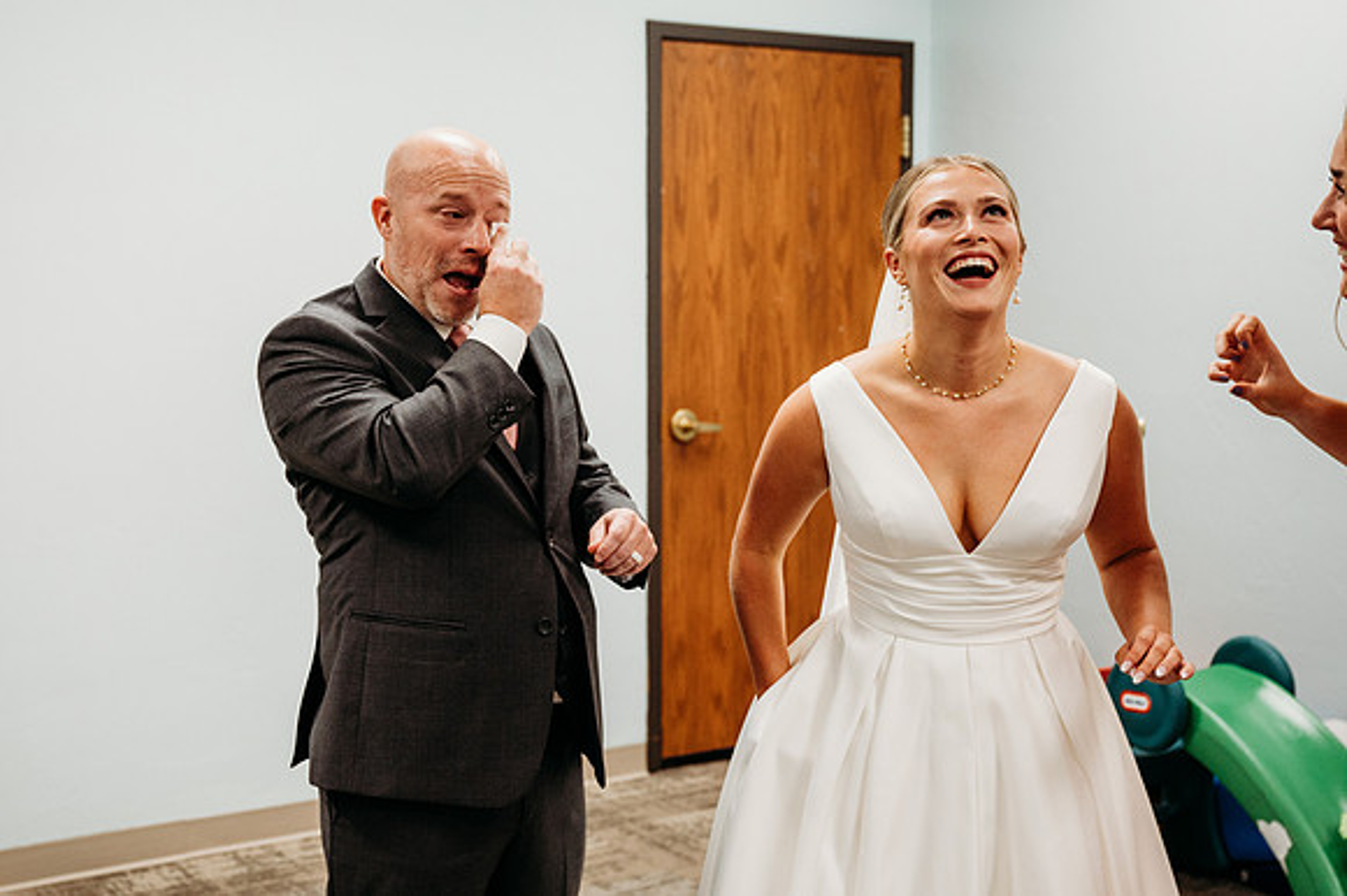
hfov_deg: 42.0
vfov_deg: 28.9
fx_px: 1740
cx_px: 500
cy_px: 394
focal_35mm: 47
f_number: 3.2
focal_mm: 37
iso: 2000
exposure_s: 1/320
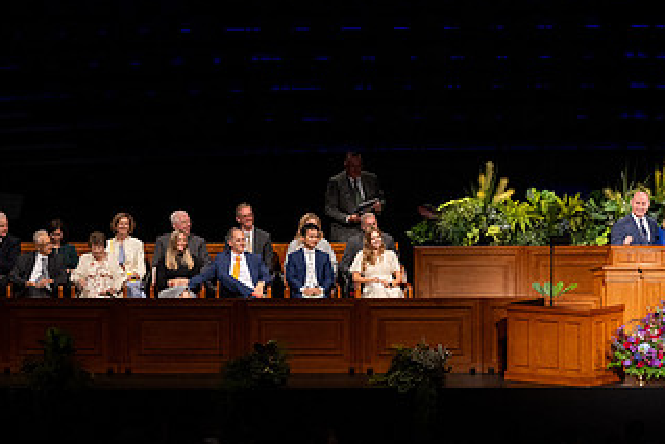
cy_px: 376
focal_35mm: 354
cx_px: 532
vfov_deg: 3.9
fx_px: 6542
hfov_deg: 5.8
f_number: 3.2
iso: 1600
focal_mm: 195
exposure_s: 1/250
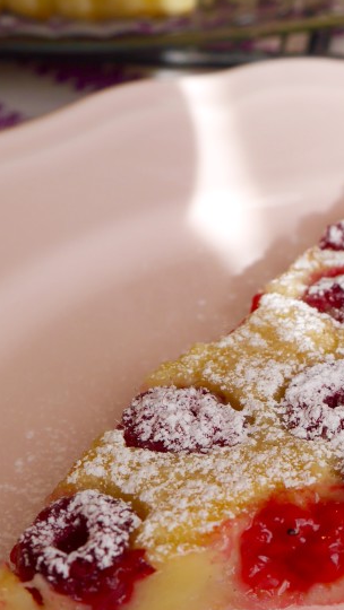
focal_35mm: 91
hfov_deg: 13.1
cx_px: 358
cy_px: 511
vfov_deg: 23.0
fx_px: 1475
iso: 160
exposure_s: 1/160
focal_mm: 22
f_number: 5.6
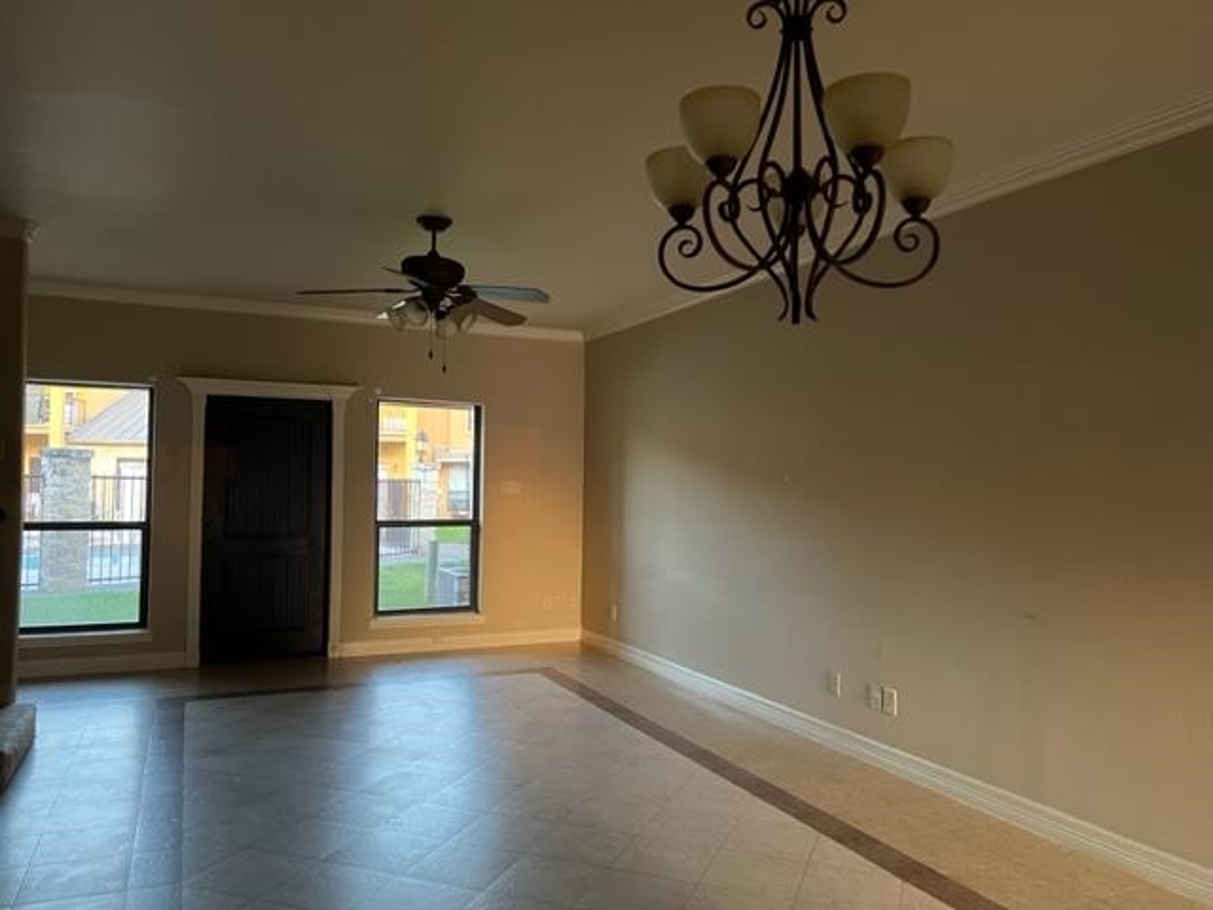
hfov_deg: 67.3
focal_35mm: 26
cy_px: 455
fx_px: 911
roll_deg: -0.8
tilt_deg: +1.6
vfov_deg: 53.1
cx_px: 606
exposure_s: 1/42
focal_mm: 5.7
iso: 500
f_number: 1.5
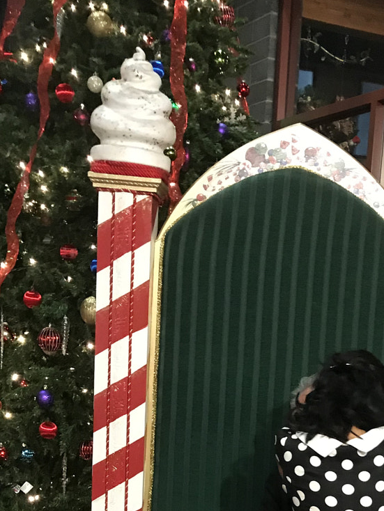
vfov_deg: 29.2
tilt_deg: -13.3
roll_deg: -4.1
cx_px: 334
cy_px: 537
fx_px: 902
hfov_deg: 23.5
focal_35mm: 61
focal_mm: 3.99
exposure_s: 1/10
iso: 100
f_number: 1.8
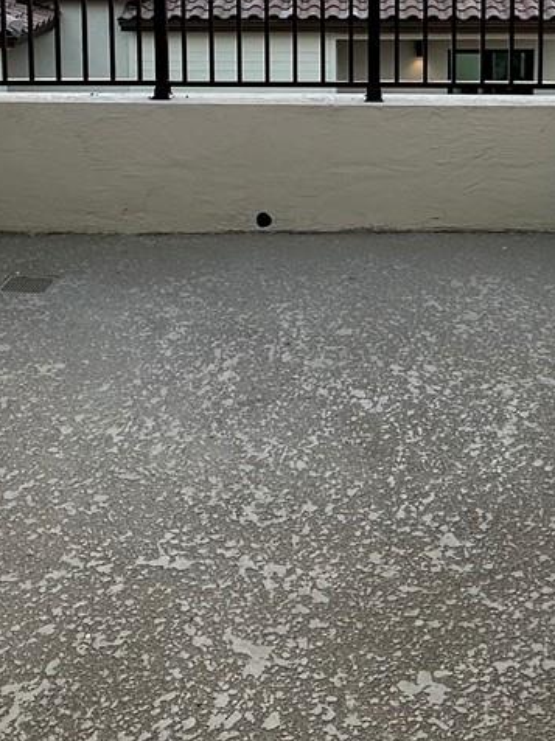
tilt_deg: -5.6
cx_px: 289
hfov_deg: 30.8
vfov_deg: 36.4
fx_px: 1006
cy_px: -2
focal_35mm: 47
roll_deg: +0.7
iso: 40
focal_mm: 2.22
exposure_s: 1/235
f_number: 2.2
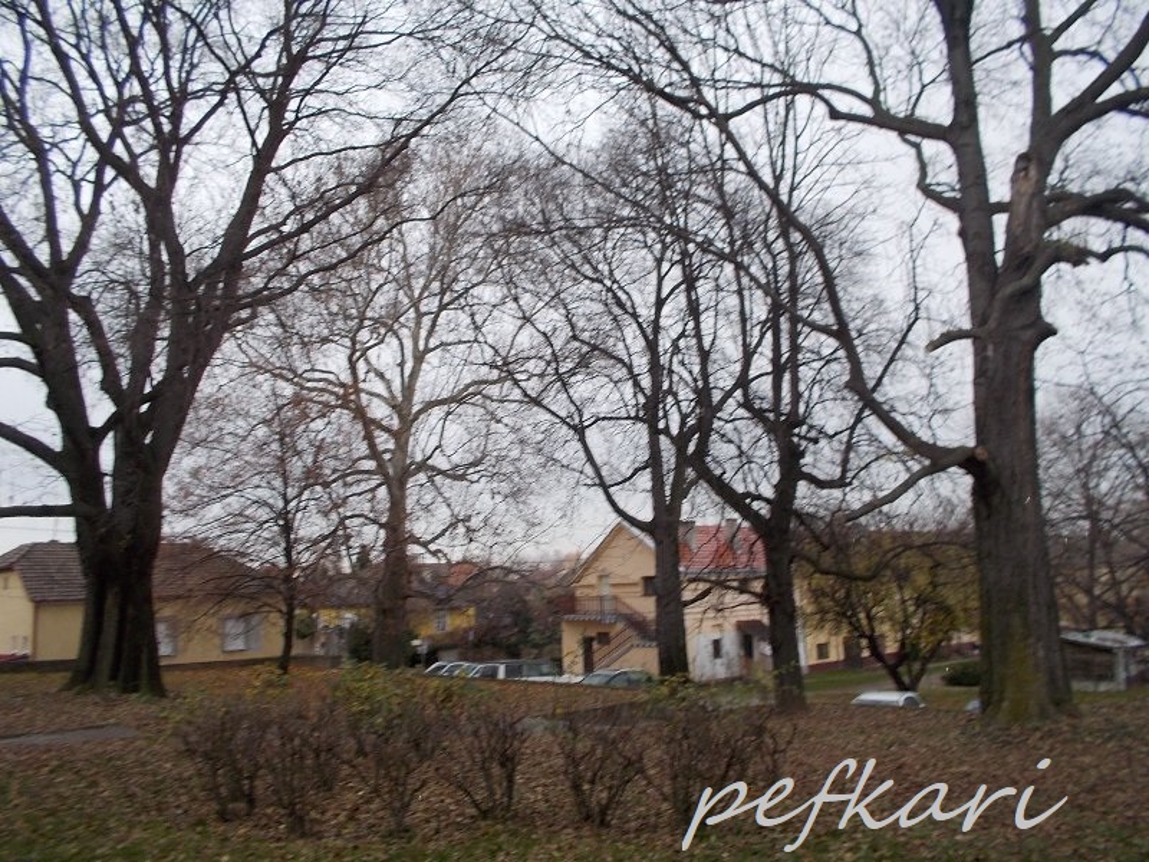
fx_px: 963
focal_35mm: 29
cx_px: 574
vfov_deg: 48.2
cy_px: 431
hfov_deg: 61.7
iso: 80
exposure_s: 1/25
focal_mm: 4.1
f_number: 3.3
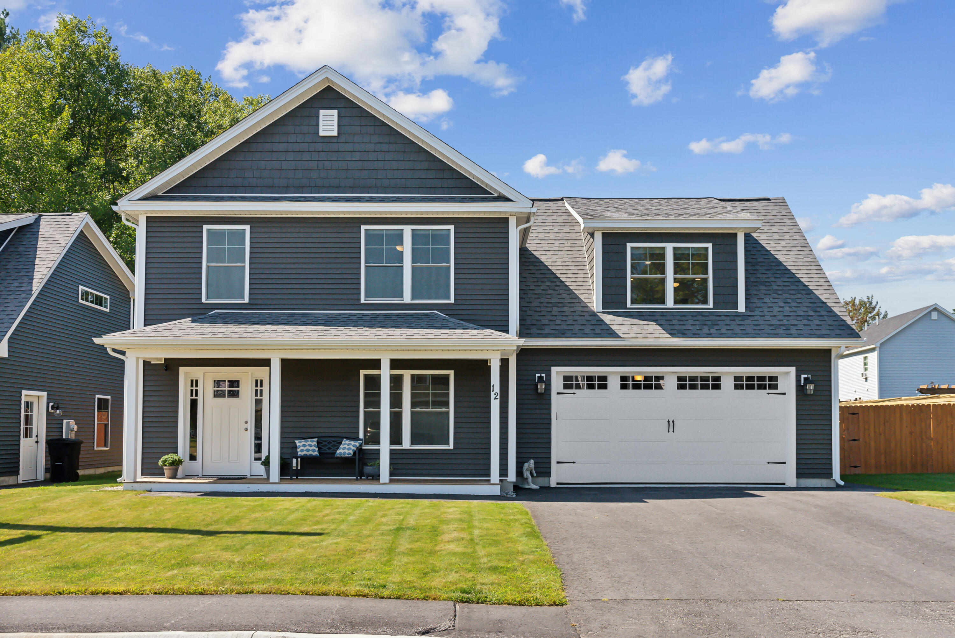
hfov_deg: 63.6
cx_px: 478
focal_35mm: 29
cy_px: 319
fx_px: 770
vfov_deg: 45.0
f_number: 7.1
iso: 800
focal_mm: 29
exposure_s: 1/1600
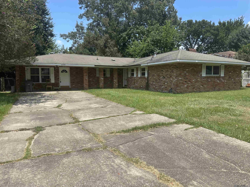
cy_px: 94
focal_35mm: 24
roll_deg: -0.7
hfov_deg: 71.6
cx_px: 125
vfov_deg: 56.8
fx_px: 173
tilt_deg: -3.6
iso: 80
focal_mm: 6.86
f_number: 1.78
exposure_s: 1/4016
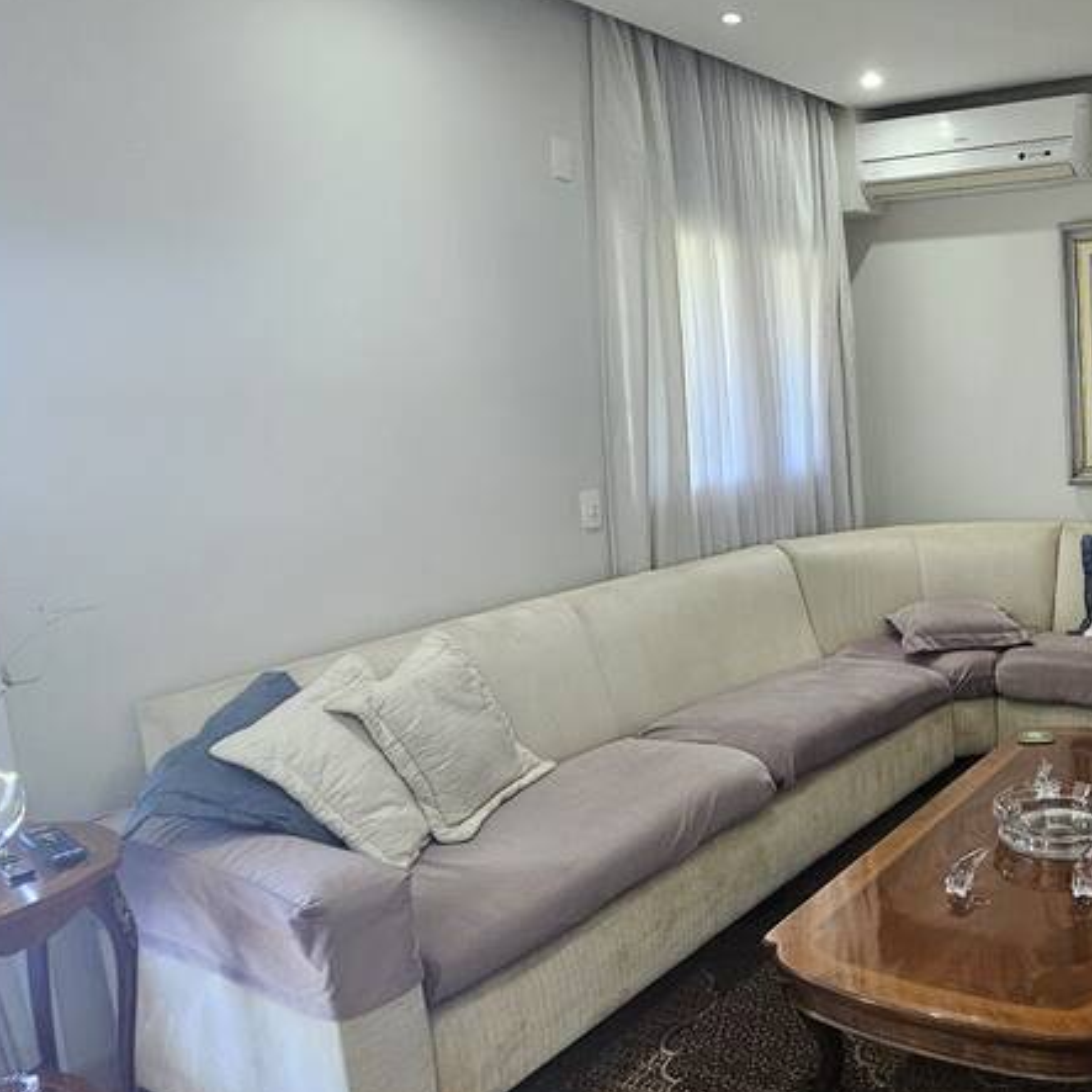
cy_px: 564
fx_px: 999
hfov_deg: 52.2
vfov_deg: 57.3
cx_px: 927
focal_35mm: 28
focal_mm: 2.2
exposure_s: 1/60
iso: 250
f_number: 2.2
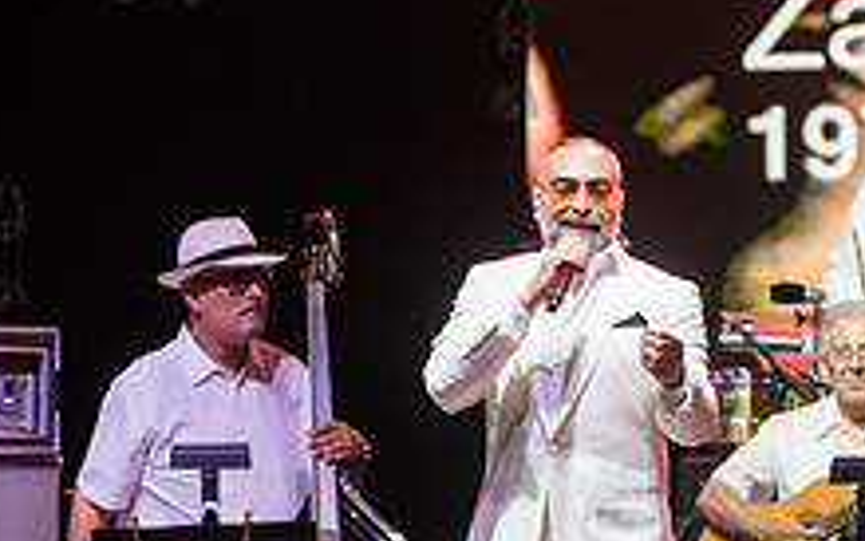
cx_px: 513
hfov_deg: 3.9
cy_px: 432
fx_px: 12710
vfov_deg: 2.4
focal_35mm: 539
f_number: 4
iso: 4000
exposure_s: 1/500
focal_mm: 200
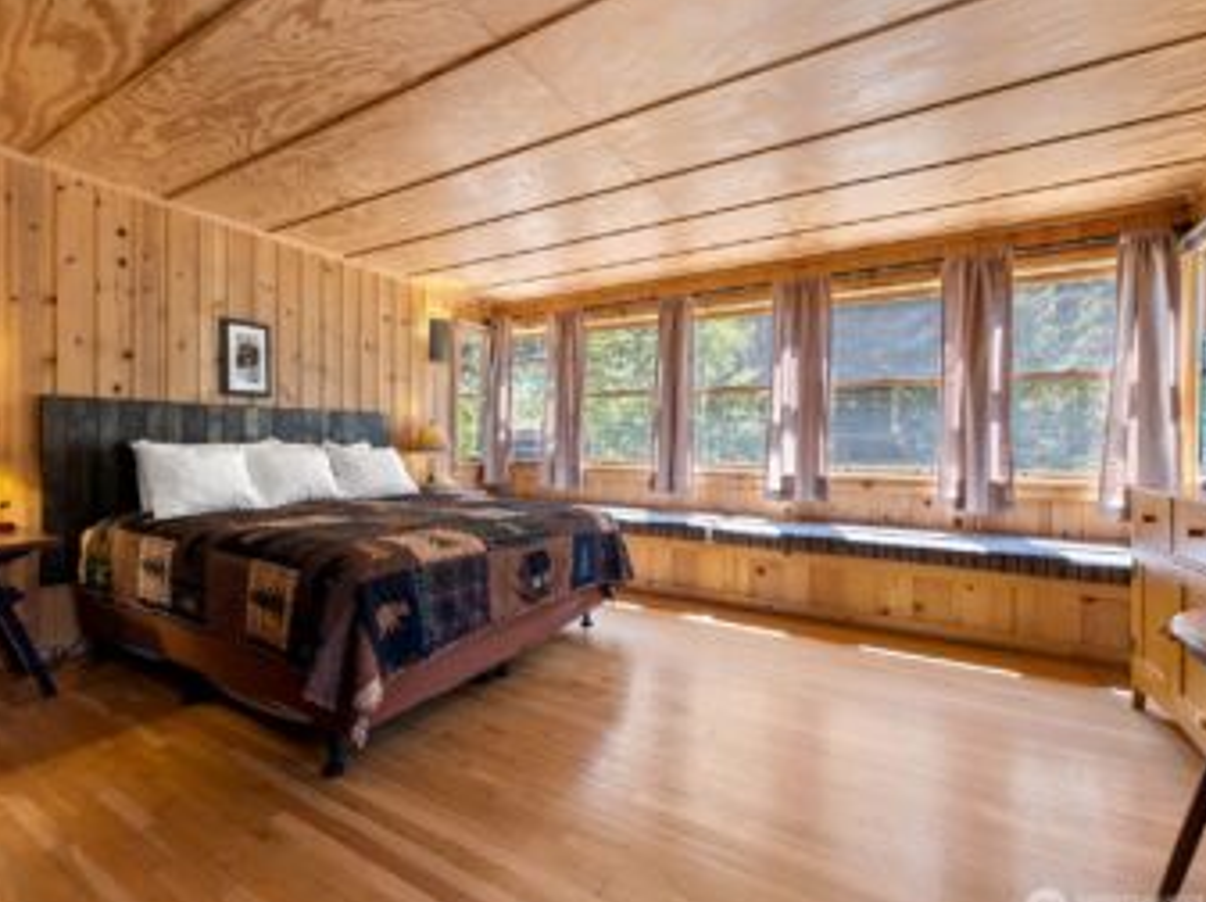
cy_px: 464
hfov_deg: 93.9
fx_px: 557
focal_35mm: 16
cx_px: 515
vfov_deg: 78.0
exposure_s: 1/40
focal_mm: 14
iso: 400
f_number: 2.8
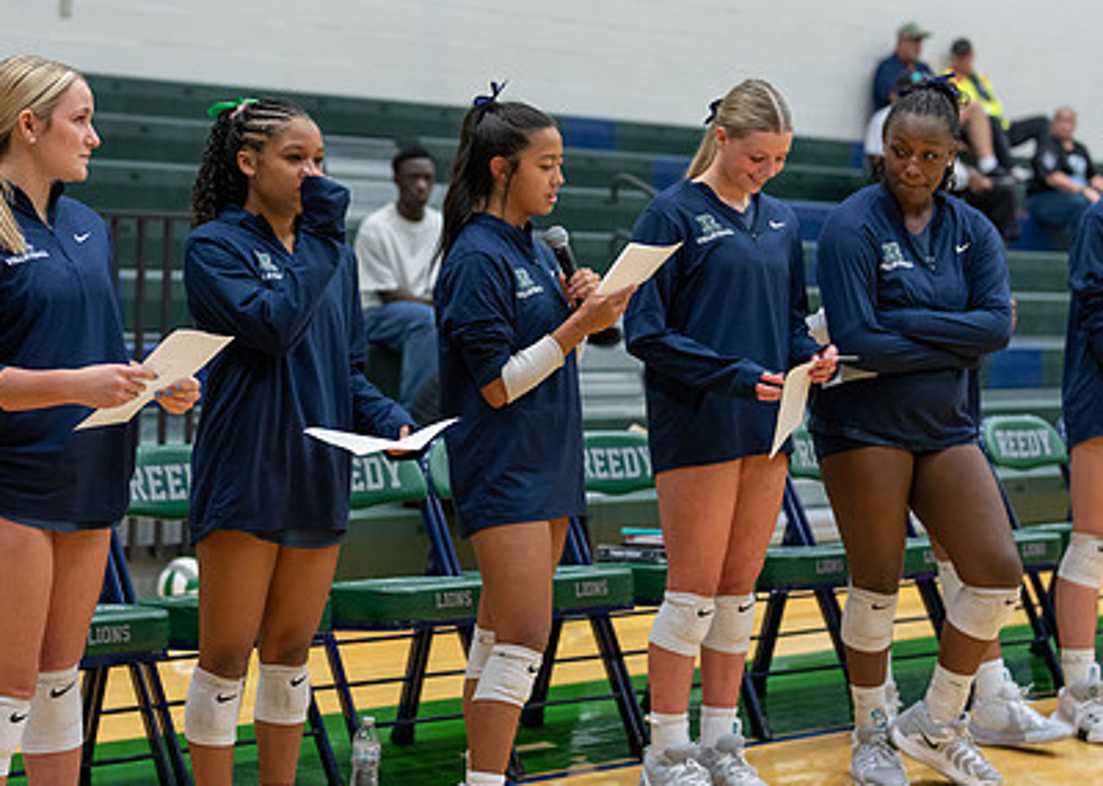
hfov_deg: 26.1
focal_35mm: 76
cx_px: 488
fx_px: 2379
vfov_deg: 18.8
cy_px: 411
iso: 800
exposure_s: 1/320
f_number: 1.8
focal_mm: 50
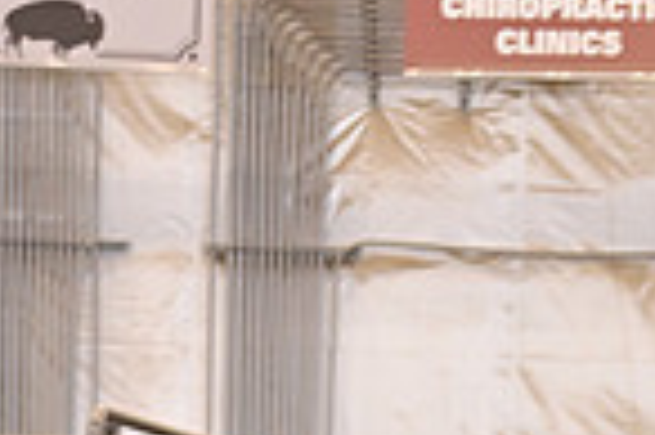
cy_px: 832
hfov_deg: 3.4
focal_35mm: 597
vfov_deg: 2.3
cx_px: 1153
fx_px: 10850
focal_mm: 150
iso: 2000
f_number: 3.5
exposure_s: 1/250
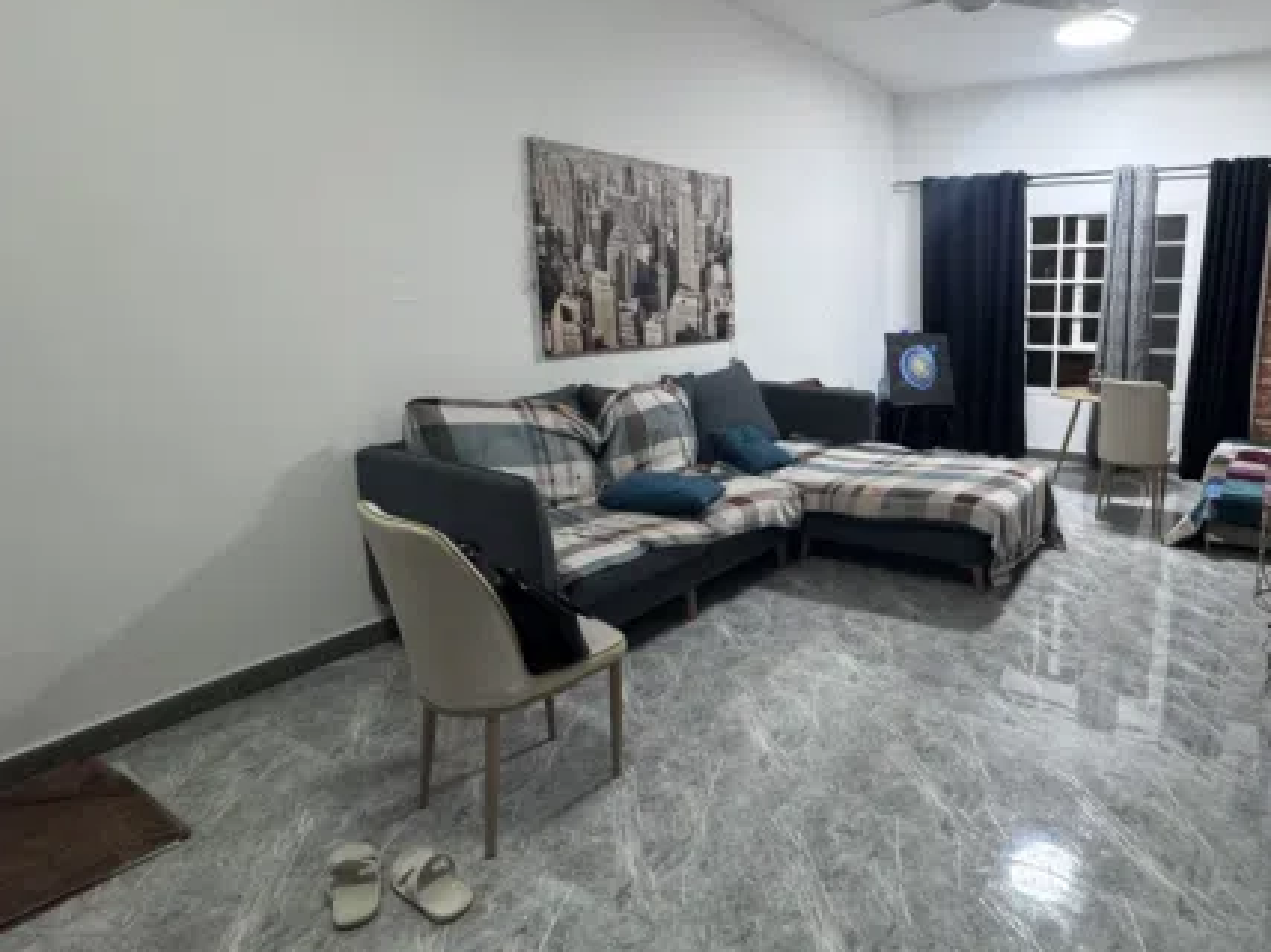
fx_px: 771
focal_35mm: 21
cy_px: 437
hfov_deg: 76.5
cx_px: 845
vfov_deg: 63.3
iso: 400
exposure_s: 1/60
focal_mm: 2.22
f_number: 2.2
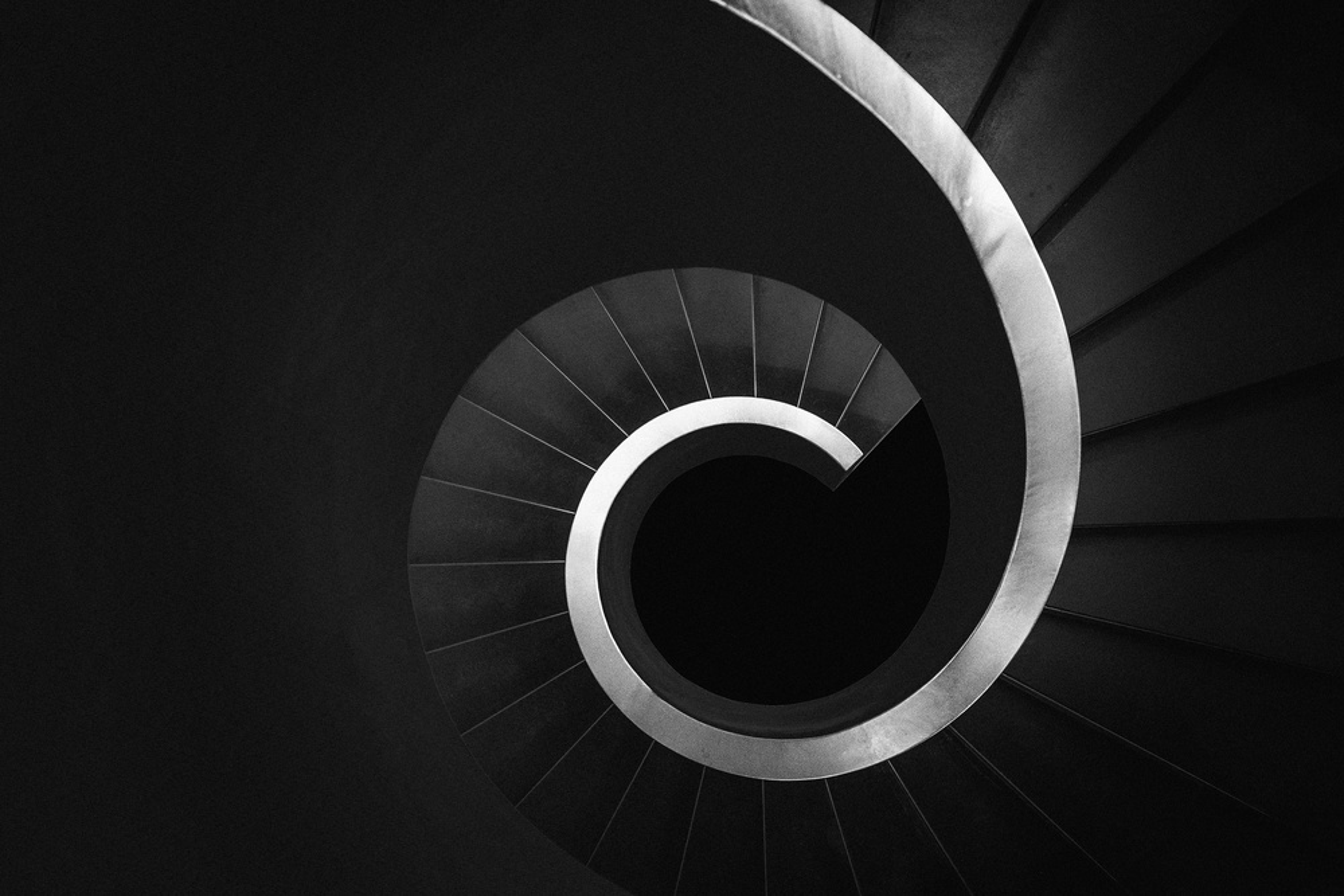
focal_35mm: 40
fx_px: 1493
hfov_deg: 48.5
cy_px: 448
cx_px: 672
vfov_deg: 33.4
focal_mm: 26.5
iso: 4000
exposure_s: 1/50
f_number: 3.2
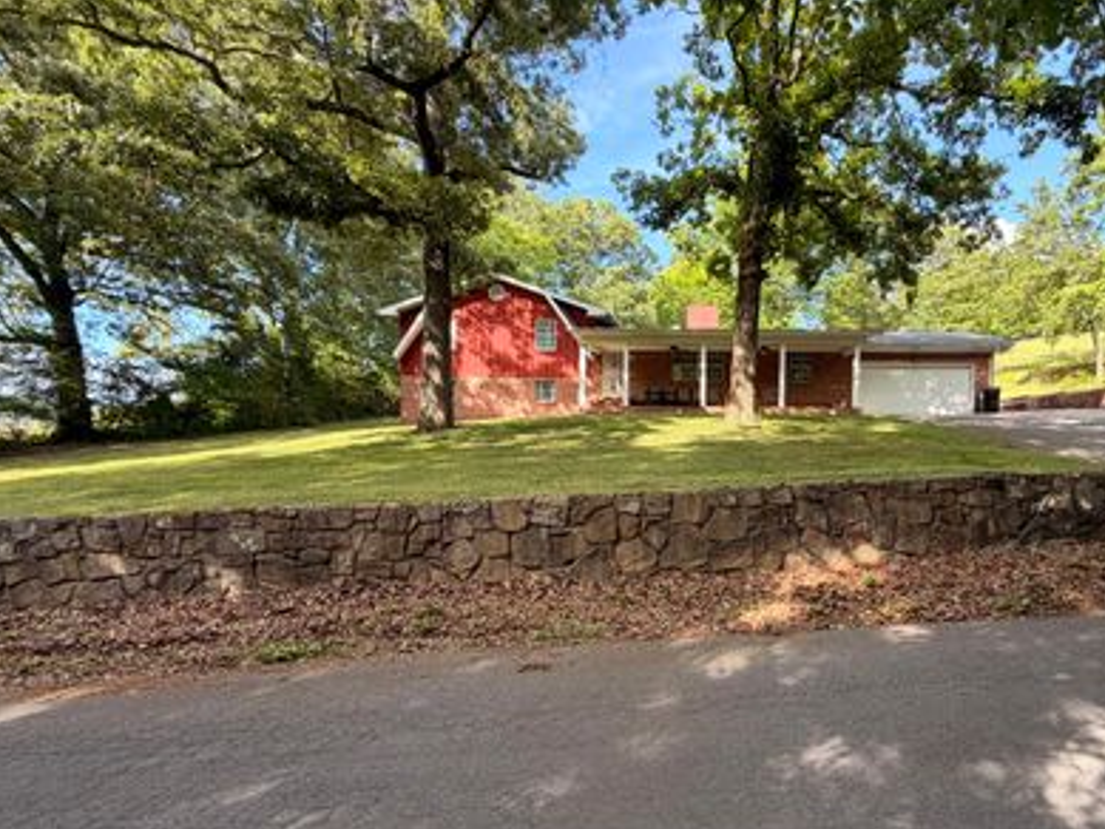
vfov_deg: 71.1
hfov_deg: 85.8
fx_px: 575
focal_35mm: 18
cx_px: 699
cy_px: 481
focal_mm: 2.22
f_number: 2.2
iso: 50
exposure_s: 1/136
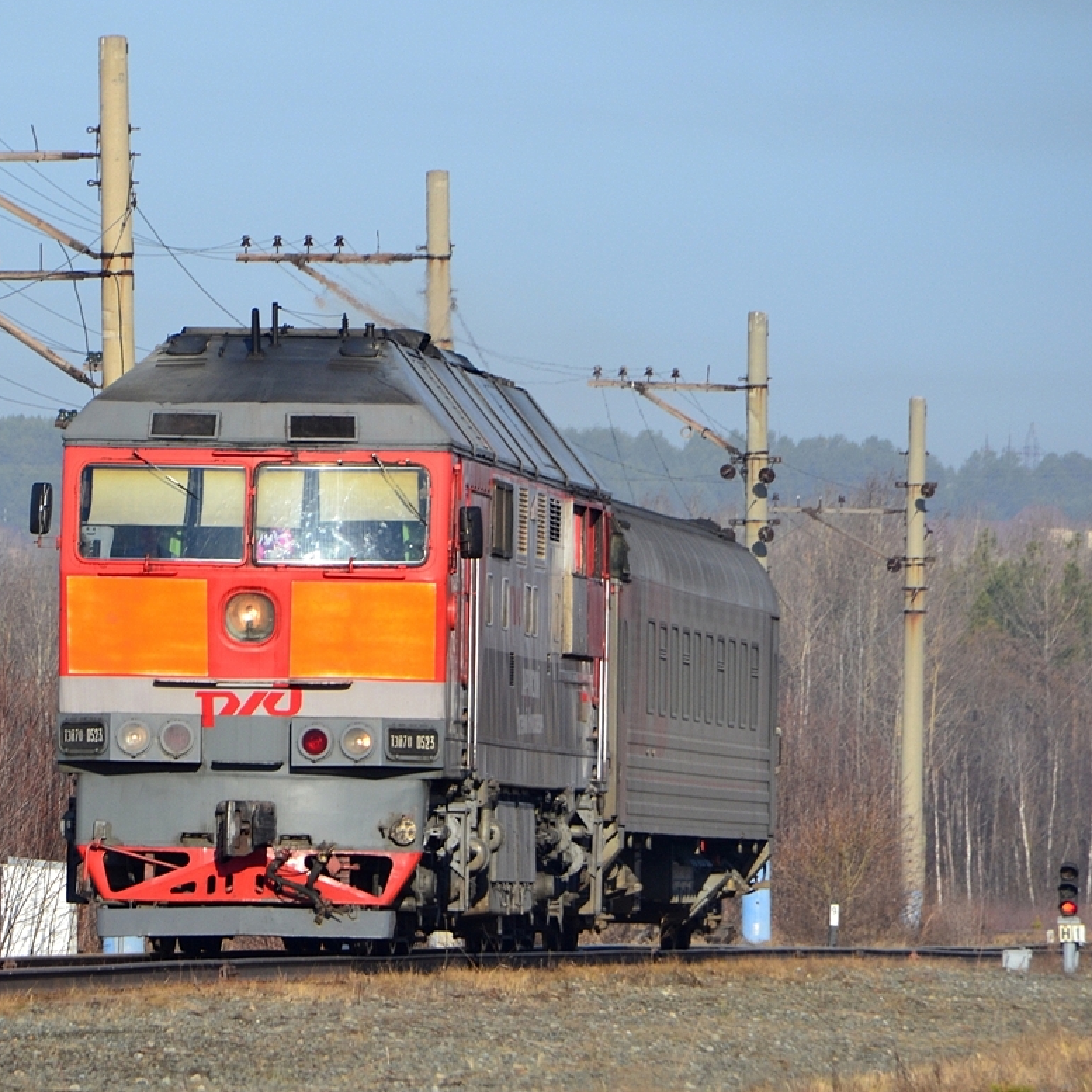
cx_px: 294
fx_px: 17524
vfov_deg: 3.6
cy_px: 557
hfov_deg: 3.6
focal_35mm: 491
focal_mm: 250
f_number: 11
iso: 400
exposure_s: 1/500
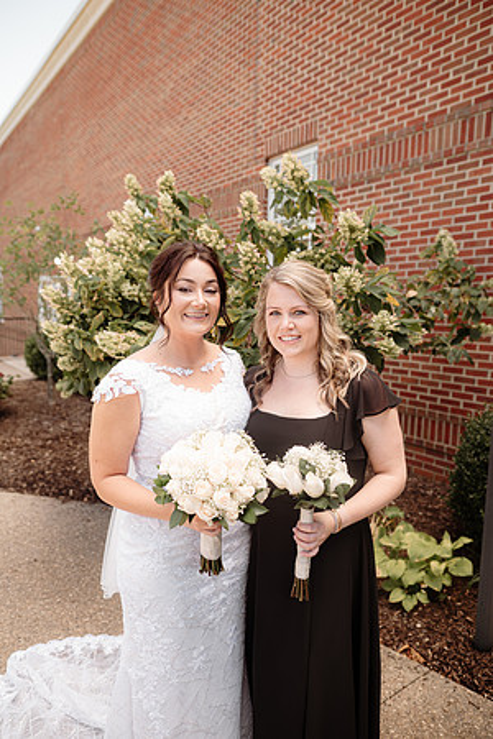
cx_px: 246
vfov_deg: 73.7
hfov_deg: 53.1
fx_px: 493
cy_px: 370
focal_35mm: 24
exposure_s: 1/400
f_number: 2.8
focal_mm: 24
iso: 160
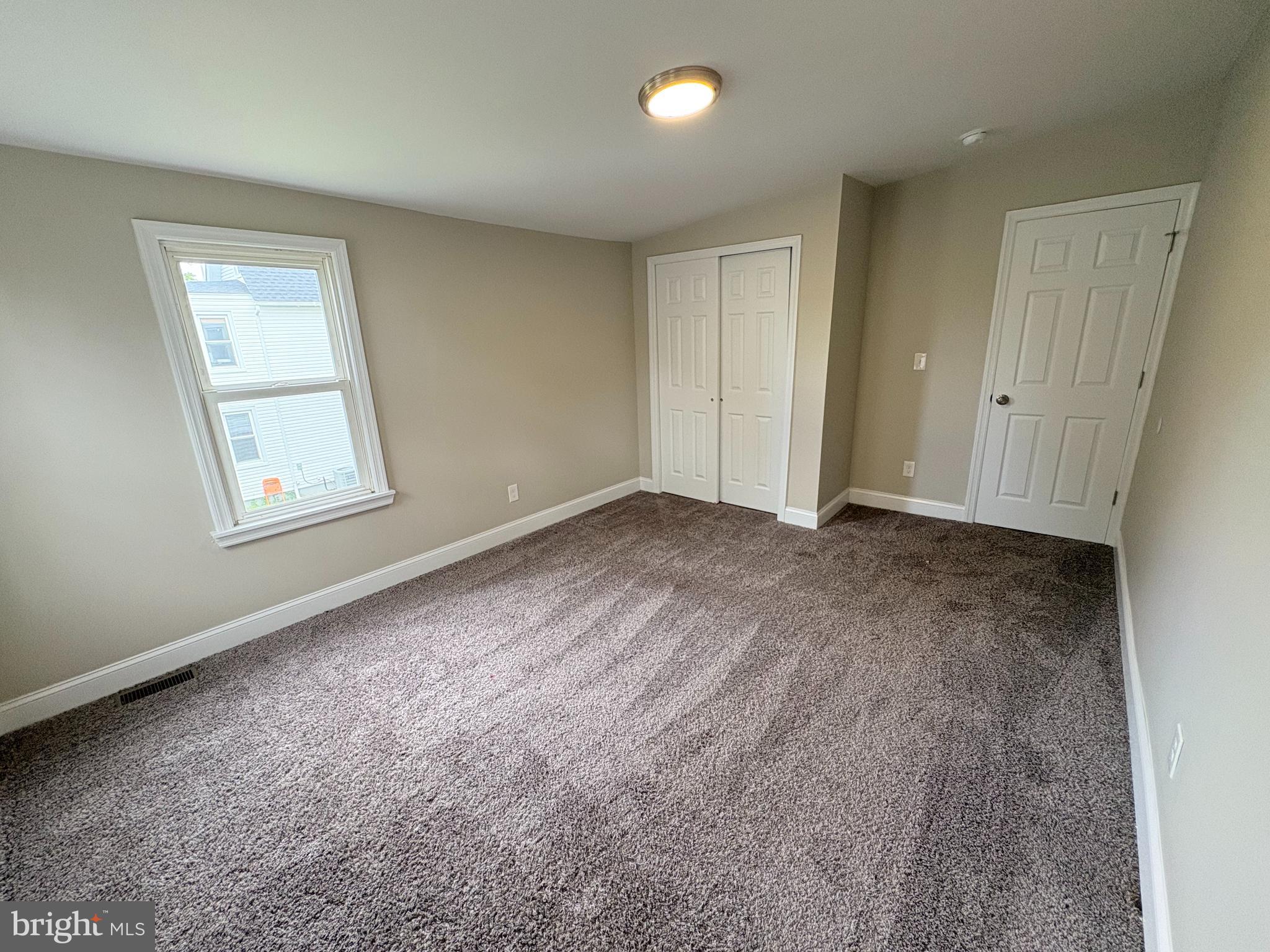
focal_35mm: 14
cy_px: 476
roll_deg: +2.5
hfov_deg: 102.1
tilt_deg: -16.4
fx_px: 514
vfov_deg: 85.7
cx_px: 635
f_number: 2.2
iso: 200
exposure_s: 1/99
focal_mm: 2.22
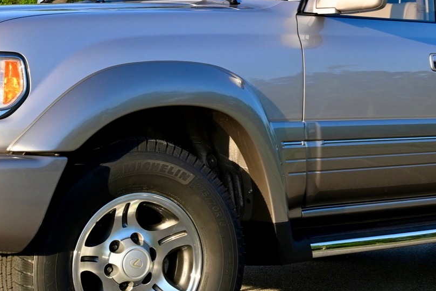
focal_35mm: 85
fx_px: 1029
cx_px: 175
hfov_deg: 23.9
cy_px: 104
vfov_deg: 16.0
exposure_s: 1/250
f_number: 5.6
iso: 140
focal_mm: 24
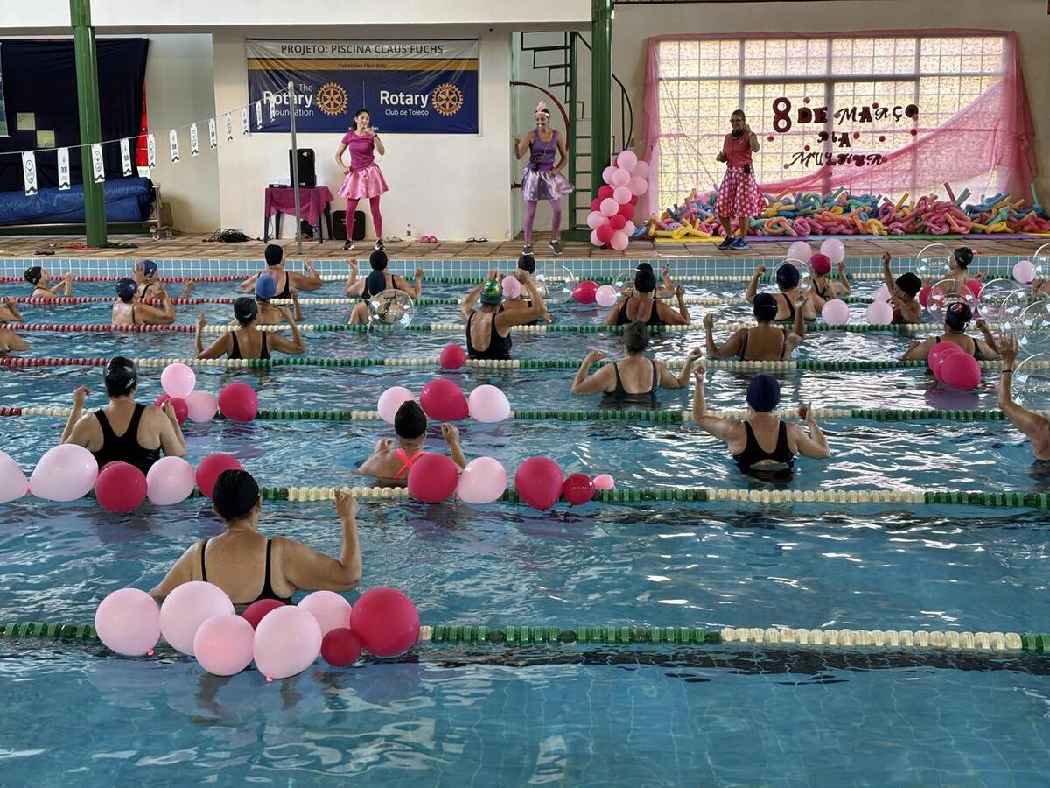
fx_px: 1577
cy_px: 394
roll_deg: +0.7
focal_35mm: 52
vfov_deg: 28.0
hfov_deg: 36.8
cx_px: 525
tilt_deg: -9.9
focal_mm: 5.96
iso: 50
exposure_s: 1/60
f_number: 1.6
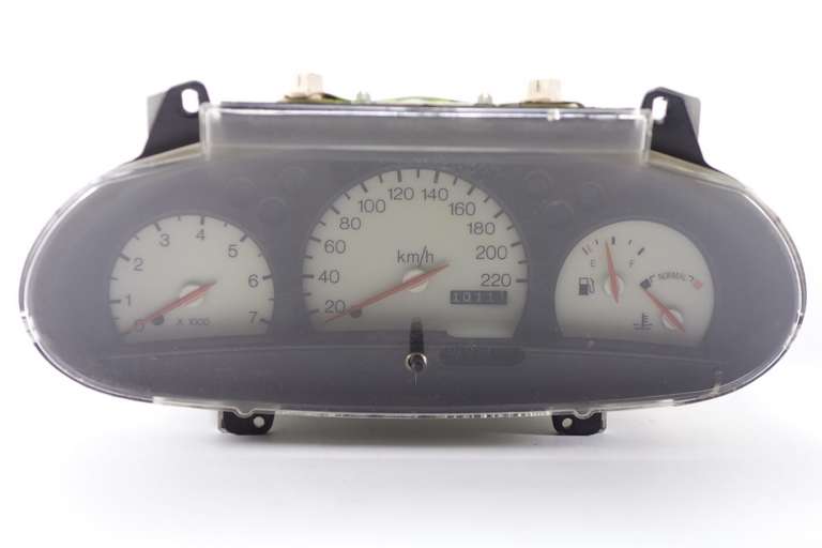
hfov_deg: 40.3
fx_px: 1119
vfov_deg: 27.5
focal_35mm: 49
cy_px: 274
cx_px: 411
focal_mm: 18.23
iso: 320
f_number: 3.2
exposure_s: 1/50
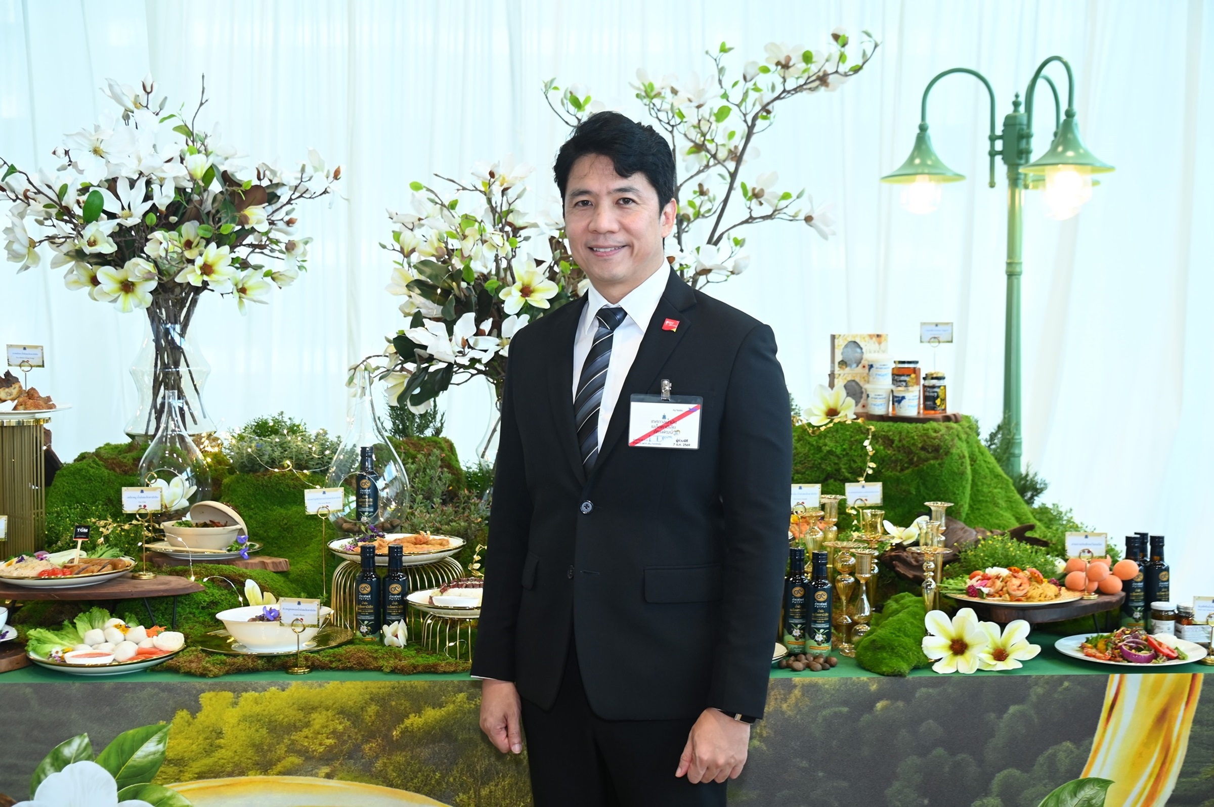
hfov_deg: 48.5
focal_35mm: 40
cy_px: 404
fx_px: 1348
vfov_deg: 33.3
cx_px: 607
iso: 500
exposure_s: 1/80
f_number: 4
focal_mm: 40
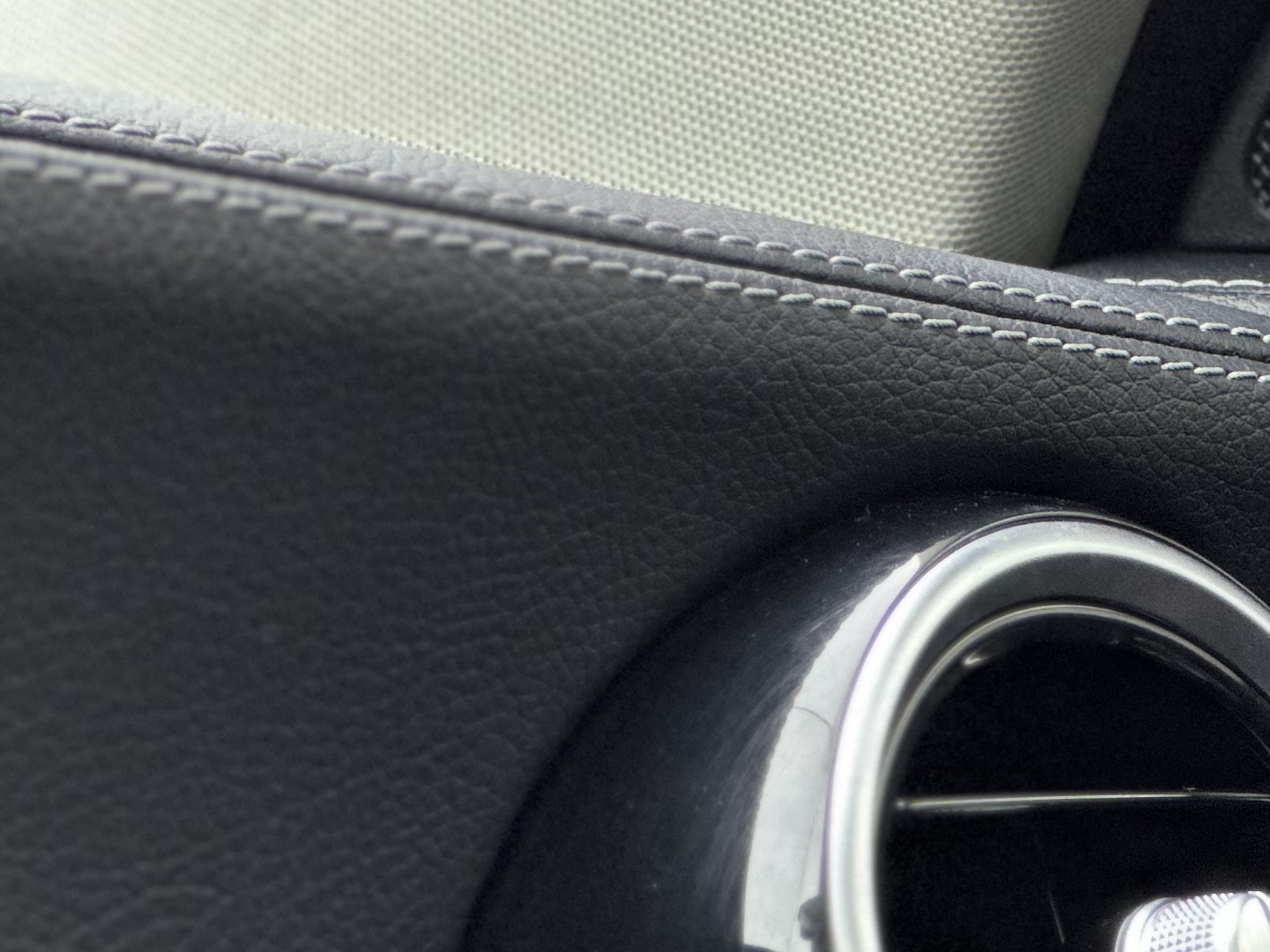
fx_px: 8033
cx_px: 1755
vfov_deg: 6.8
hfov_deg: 8.9
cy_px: 462
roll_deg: +0.9
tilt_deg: +3.9
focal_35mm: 219
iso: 320
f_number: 2.8
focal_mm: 9
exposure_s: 1/33
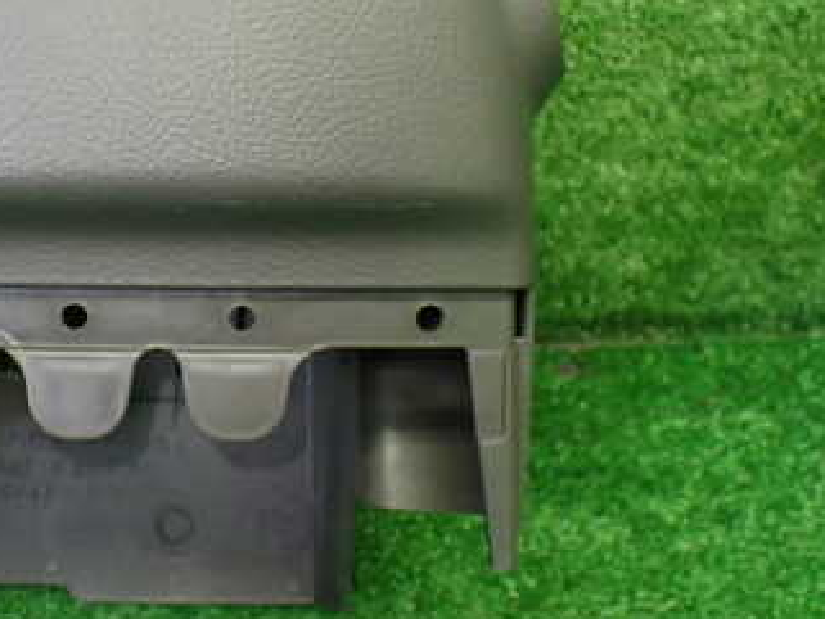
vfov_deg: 26.0
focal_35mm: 56
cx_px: 180
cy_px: 203
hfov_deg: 33.5
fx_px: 1335
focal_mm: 5.4
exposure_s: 1/125
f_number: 2.3
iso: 640
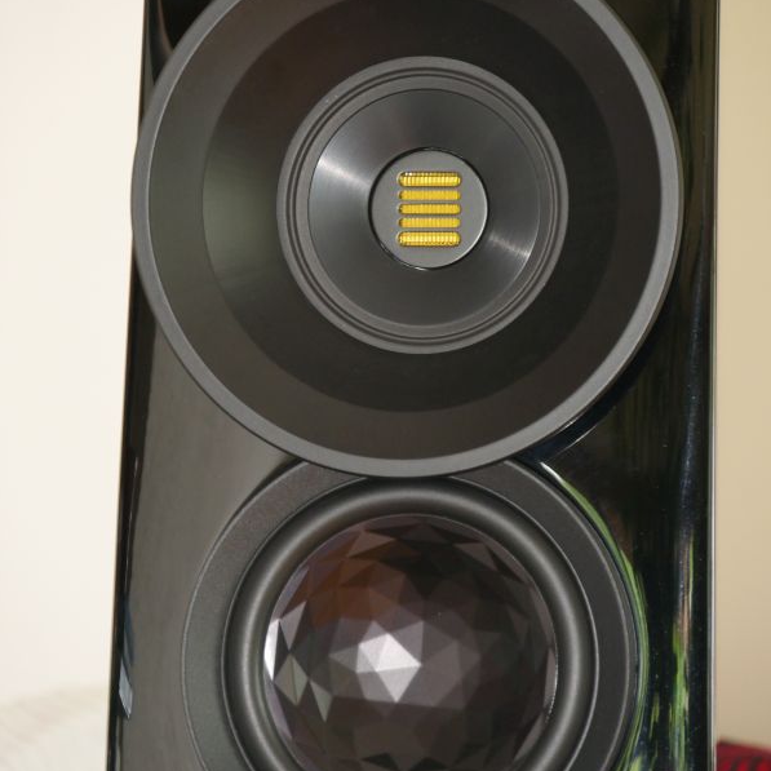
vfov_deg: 6.8
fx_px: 6501
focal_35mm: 258
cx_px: 385
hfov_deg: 6.8
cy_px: 322
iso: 1600
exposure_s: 1/8
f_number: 5.4
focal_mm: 109
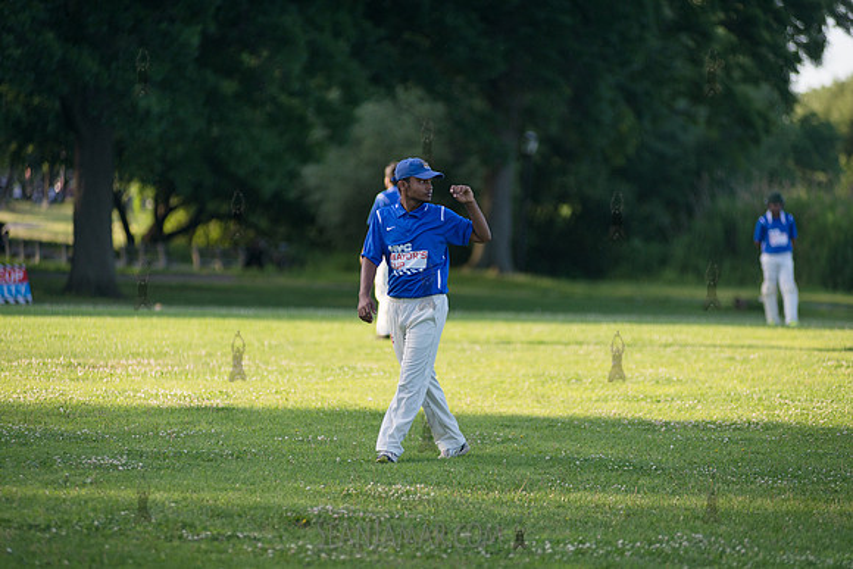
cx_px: 426
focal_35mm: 185
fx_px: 4384
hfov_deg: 11.1
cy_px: 284
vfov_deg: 7.4
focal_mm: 185
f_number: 2.8
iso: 400
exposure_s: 1/2000
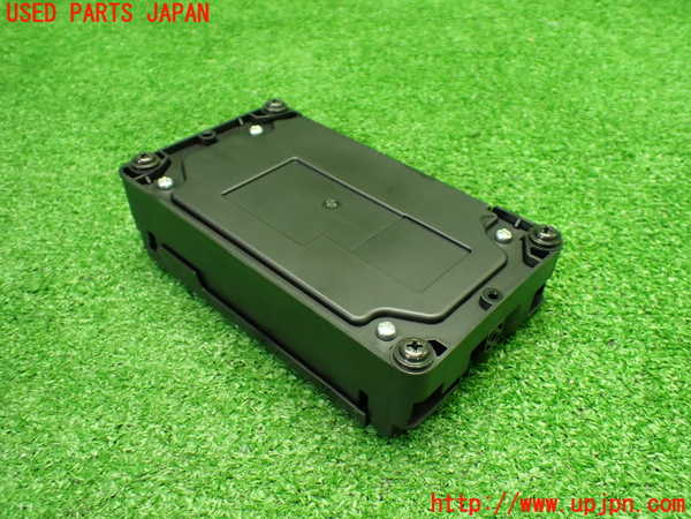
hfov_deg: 60.0
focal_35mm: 30
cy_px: 260
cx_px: 346
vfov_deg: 46.8
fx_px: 599
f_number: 2.3
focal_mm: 5.4
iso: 800
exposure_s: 1/100
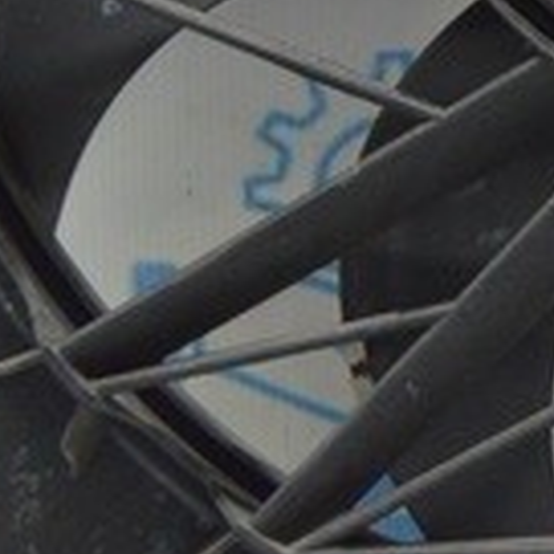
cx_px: 595
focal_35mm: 220
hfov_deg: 7.9
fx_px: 3987
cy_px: -145
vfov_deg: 7.9
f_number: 3.8
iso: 400
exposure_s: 1/40
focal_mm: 23
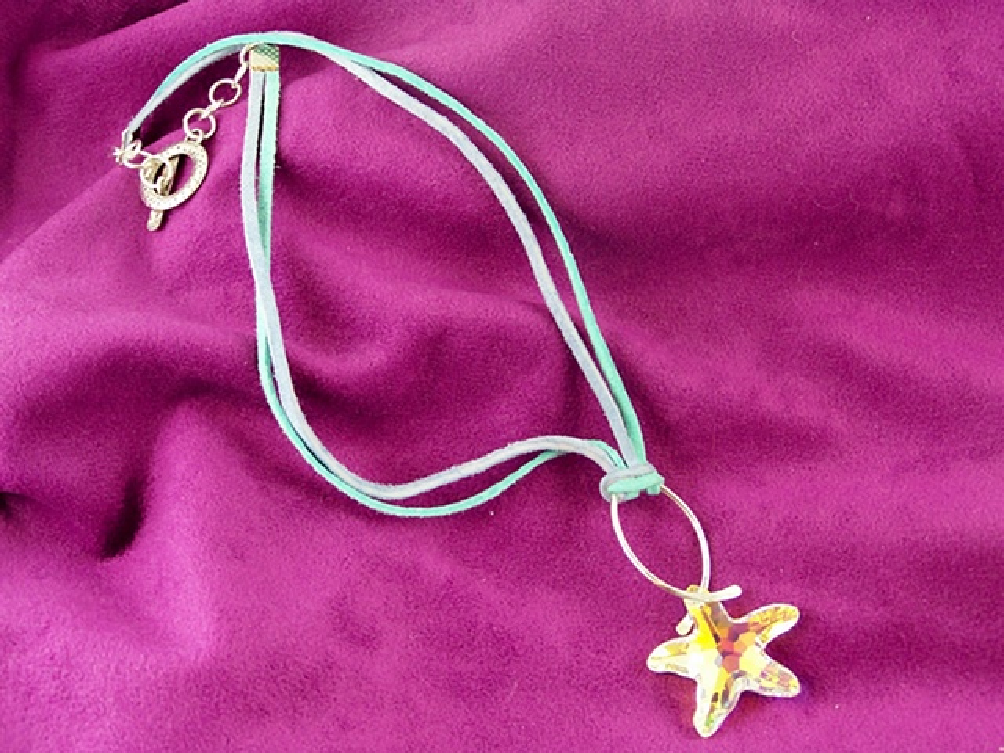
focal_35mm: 67
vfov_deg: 21.9
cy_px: 376
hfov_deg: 29.0
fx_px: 1943
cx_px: 502
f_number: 3.2
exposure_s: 1/40
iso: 113
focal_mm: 11.1
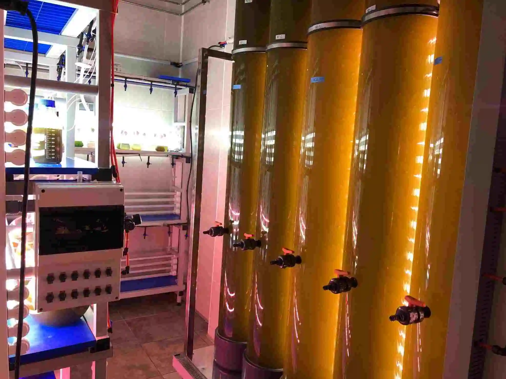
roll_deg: -3.0
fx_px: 409
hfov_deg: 63.4
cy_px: 190
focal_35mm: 28
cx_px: 253
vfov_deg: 49.7
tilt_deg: -6.2
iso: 32
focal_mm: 3.99
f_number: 1.8
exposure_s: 1/50
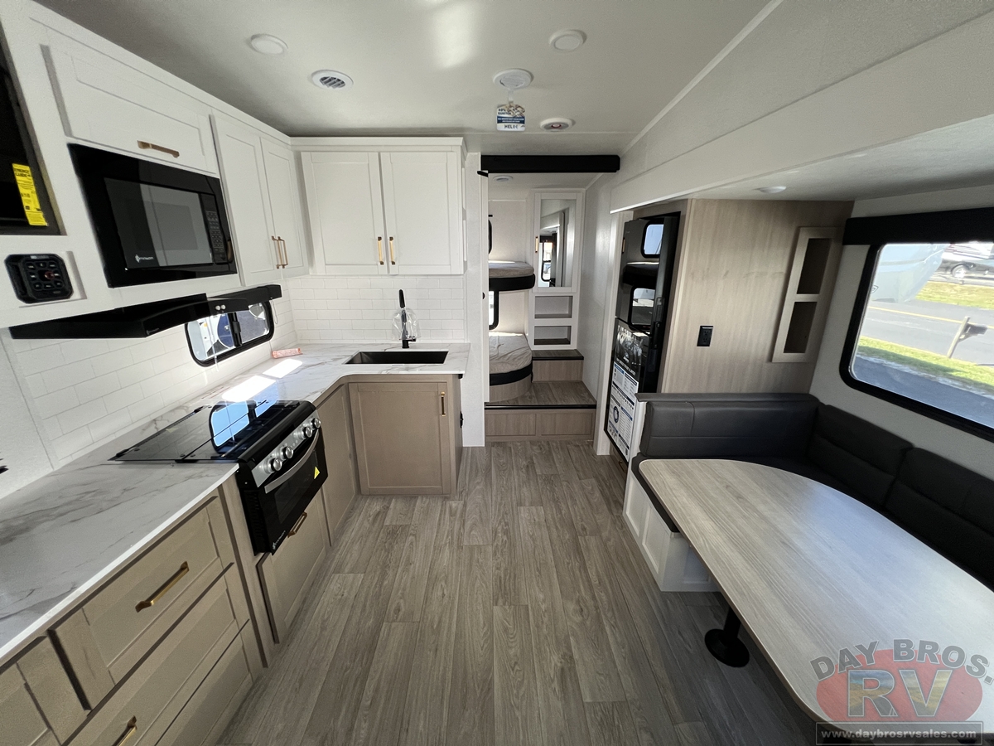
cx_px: 497
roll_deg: +1.5
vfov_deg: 89.9
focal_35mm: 13
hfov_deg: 106.2
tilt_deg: -19.9
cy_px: 373
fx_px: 373
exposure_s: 1/99
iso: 200
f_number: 1.8
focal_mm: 1.57
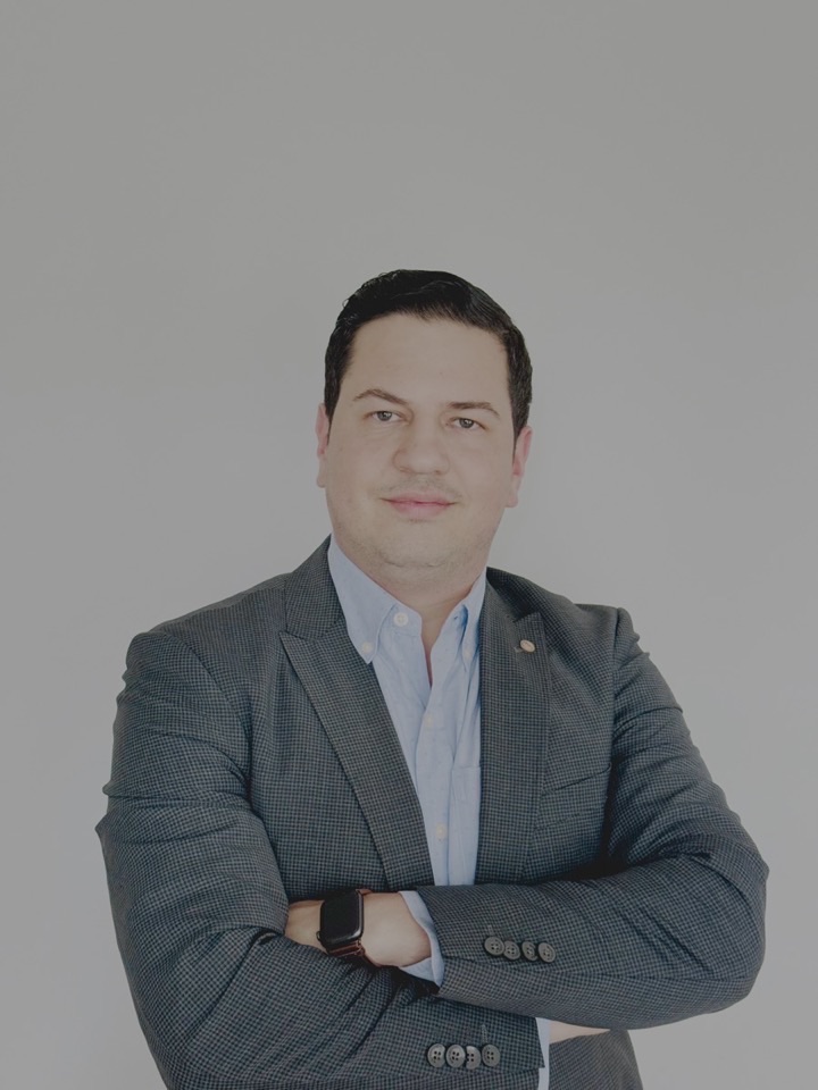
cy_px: 545
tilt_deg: -3.2
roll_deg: +0.9
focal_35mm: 48
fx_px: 1512
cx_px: 409
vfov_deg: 39.7
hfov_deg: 30.3
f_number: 1.78
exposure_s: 1/51
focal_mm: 6.76
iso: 250
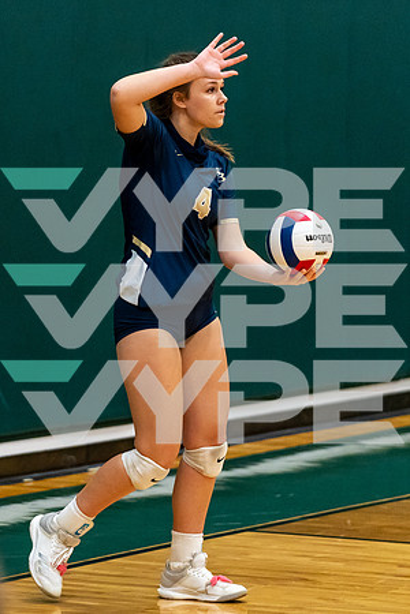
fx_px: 4652
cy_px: 274
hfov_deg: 5.0
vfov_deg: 7.6
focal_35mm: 272
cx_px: 126
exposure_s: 1/1250
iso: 3200
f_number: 2.8
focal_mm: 154
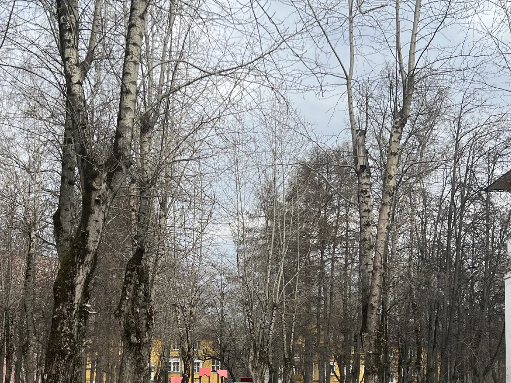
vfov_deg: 25.8
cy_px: 338
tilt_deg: +4.6
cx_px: 210
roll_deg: -0.7
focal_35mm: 55
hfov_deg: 34.8
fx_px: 812
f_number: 1.5
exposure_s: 1/1575
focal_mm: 5.7
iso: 50
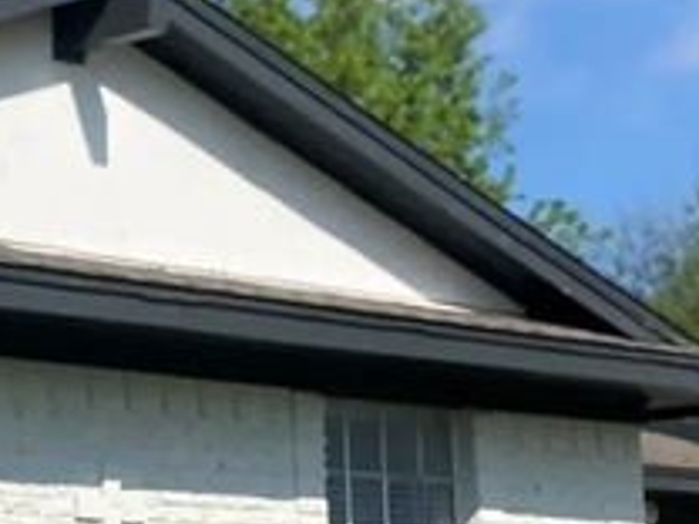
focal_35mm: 128
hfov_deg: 14.4
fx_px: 2585
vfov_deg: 11.5
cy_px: 437
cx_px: -336
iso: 32
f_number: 1.8
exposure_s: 1/3610
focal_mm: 4.25
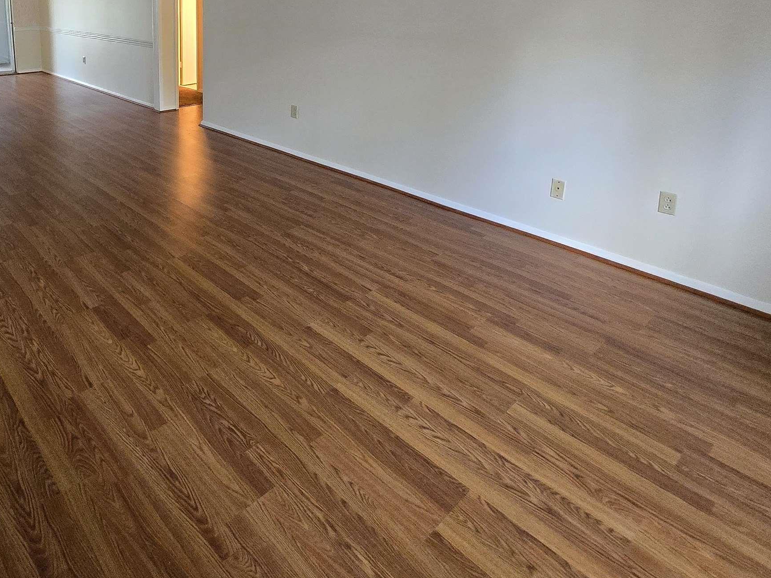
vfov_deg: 54.0
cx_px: 210
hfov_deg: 69.9
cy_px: 98
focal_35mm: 23
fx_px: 512
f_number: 2.2
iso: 640
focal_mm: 1.7
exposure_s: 1/60
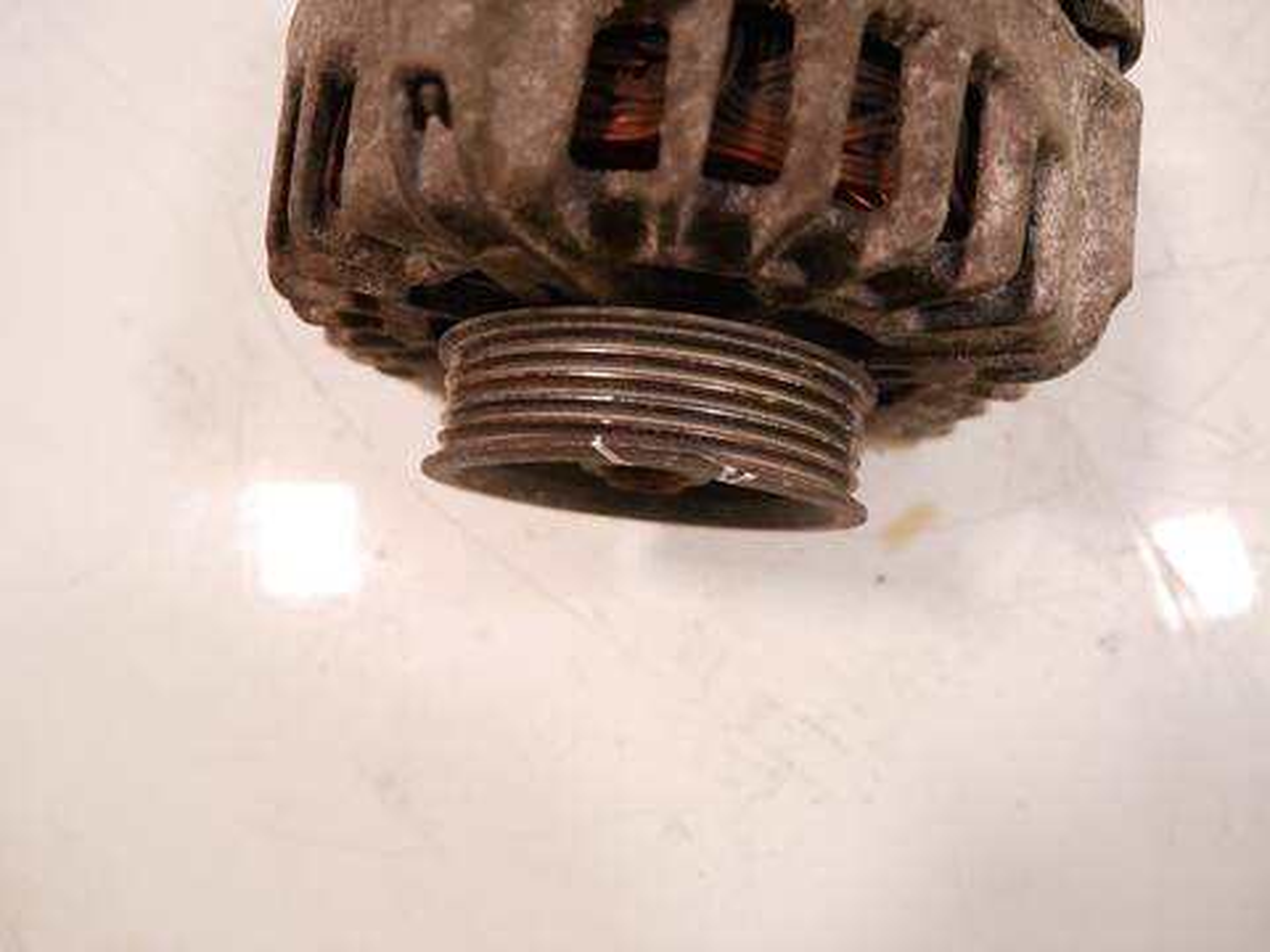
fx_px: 881
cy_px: 476
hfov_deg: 71.6
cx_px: 635
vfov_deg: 56.8
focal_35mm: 24
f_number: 3.5
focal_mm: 12
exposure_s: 1/60
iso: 640
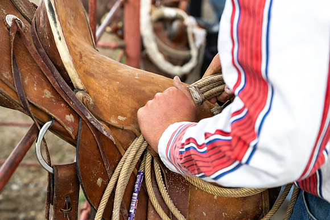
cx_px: 165
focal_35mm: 60
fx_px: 550
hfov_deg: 33.4
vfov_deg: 22.6
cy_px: 110
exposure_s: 1/1600
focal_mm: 60
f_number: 4.5
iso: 1250
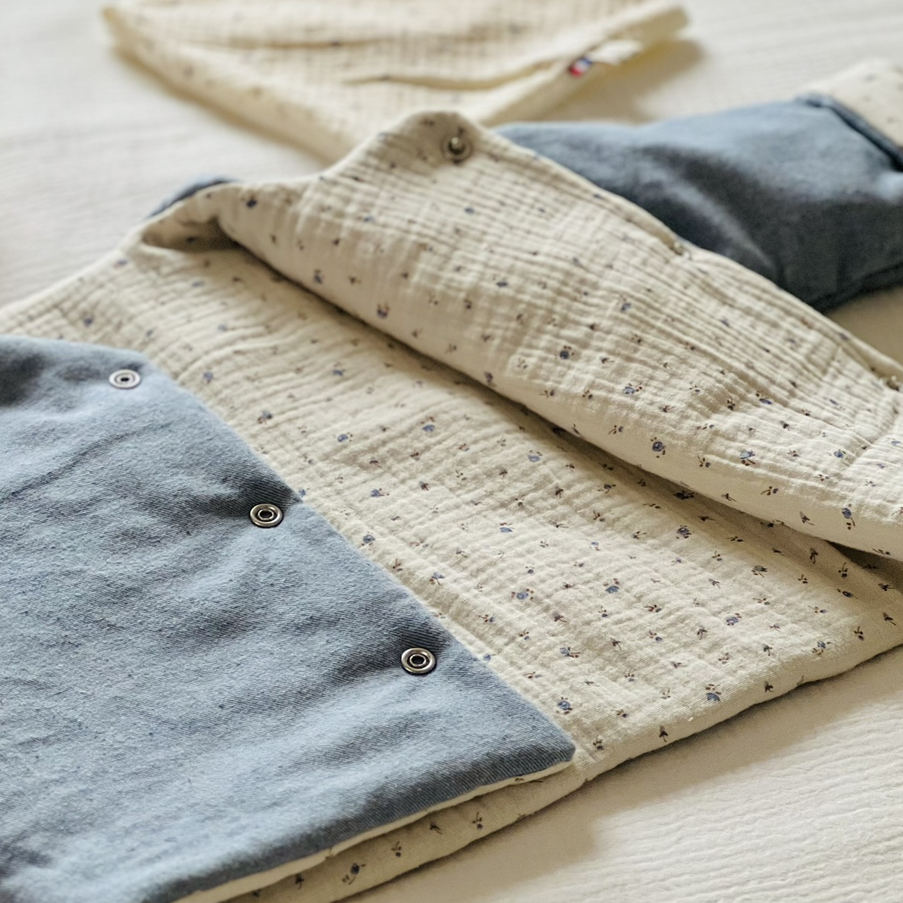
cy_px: 409
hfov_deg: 14.8
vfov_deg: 14.9
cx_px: 197
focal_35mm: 117
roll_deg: +1.8
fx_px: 3453
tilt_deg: -33.7
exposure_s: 1/74
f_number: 2.8
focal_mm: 9
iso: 250
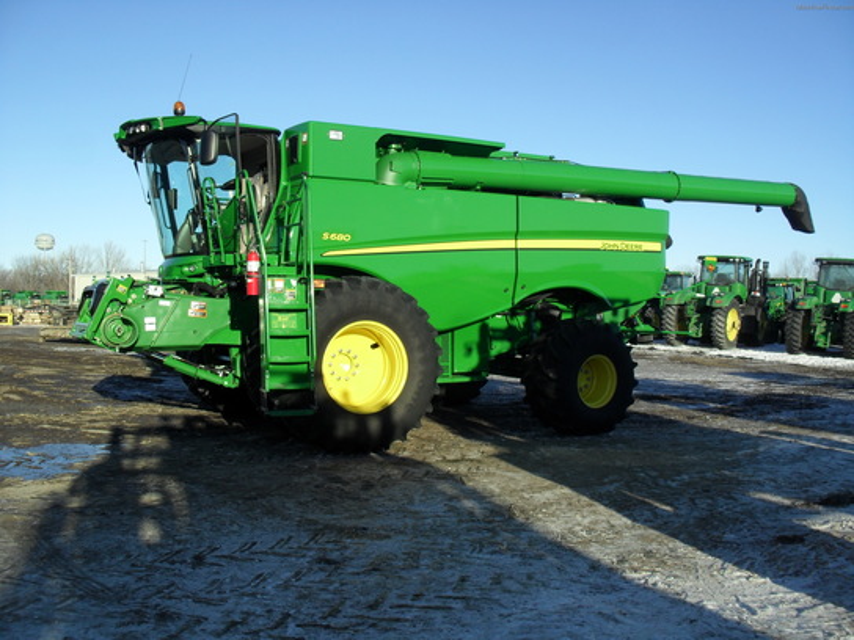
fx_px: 863
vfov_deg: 40.7
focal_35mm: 35
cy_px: 320
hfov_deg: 52.6
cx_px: 427
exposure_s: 1/180
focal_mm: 6.3
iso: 100
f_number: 8.4
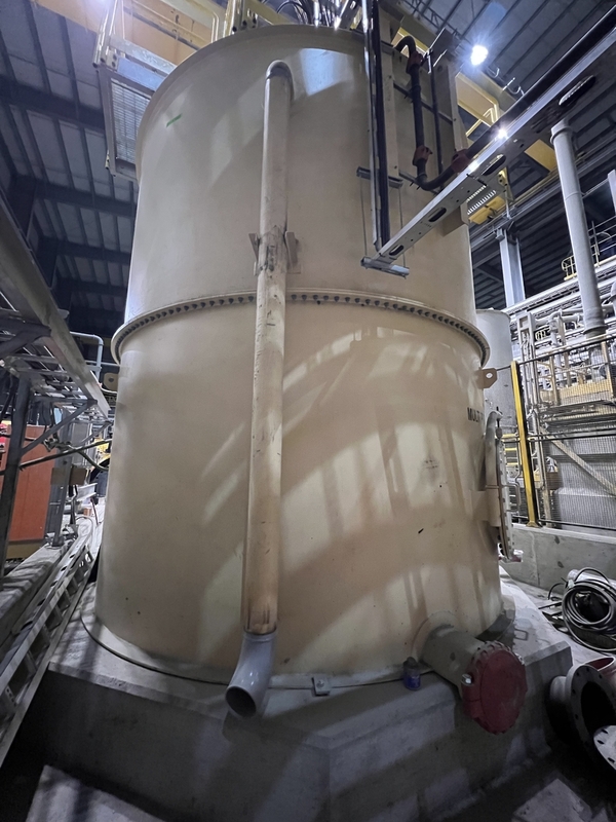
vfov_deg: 106.2
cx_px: 308
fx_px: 308
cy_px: 411
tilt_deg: +10.3
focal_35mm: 13
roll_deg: -0.4
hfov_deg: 89.9
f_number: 1.8
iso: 1250
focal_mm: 1.57
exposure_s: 1/40
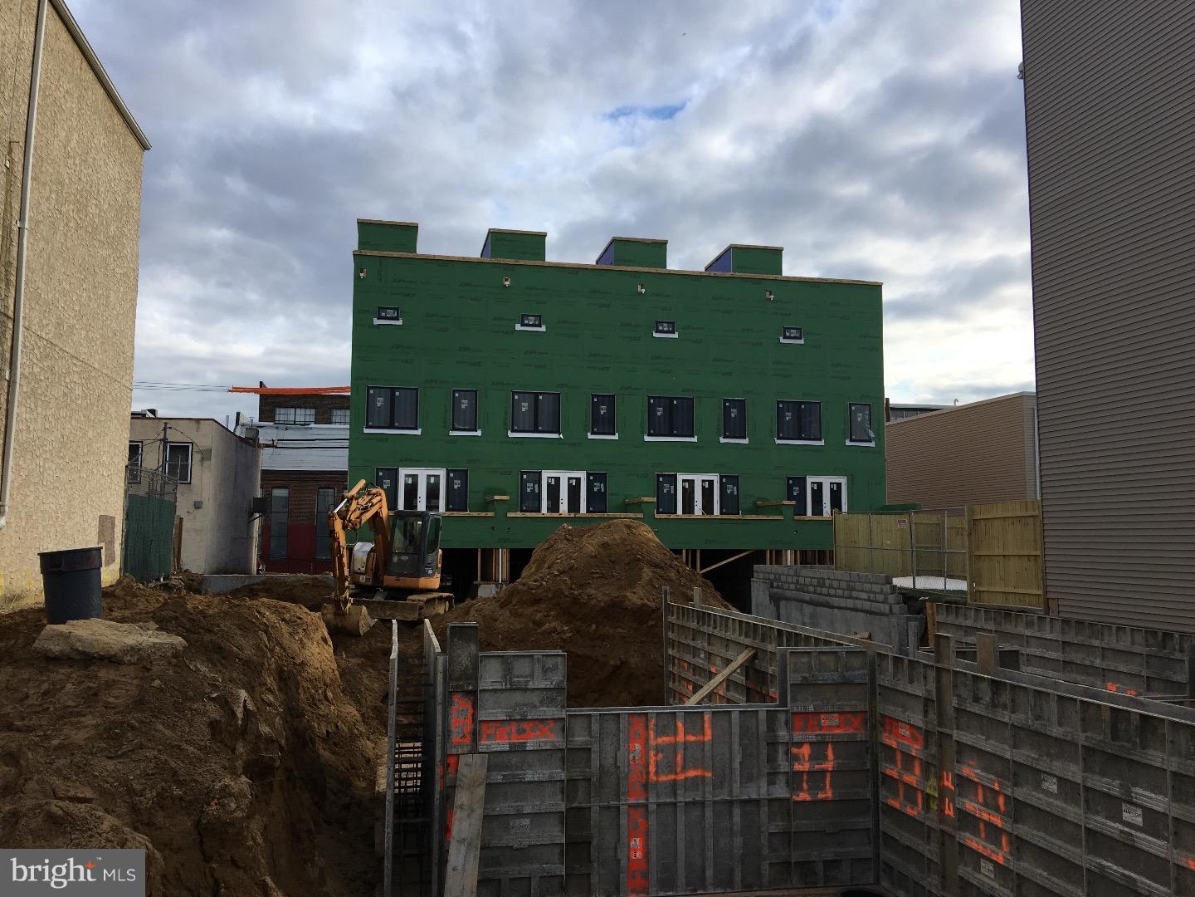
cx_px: 598
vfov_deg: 48.2
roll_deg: -0.8
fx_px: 1001
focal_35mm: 29
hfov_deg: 61.7
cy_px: 448
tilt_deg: +5.9
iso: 25
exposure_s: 1/793
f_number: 2.2
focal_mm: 4.15
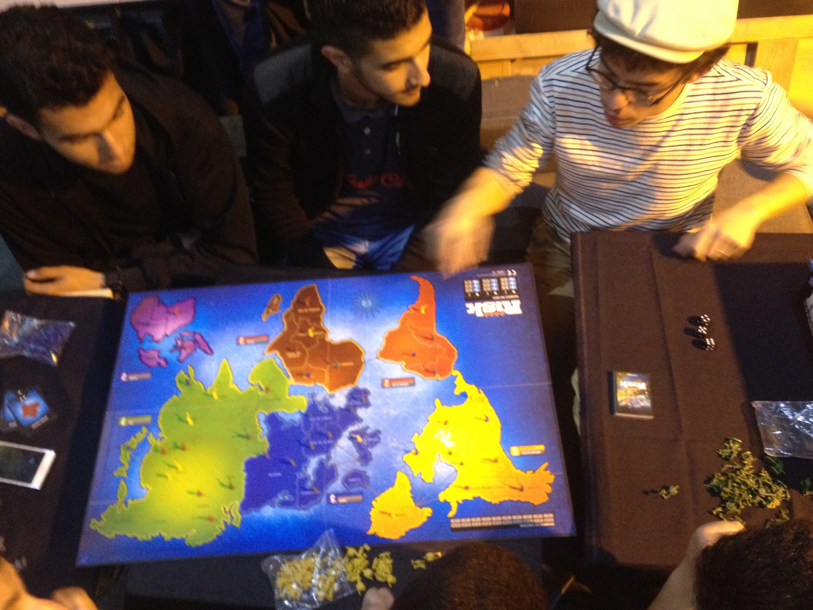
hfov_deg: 52.6
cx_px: 406
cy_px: 305
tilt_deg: -57.6
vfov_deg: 40.7
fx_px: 822
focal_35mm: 35
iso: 400
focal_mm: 4.28
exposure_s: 1/15
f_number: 2.4
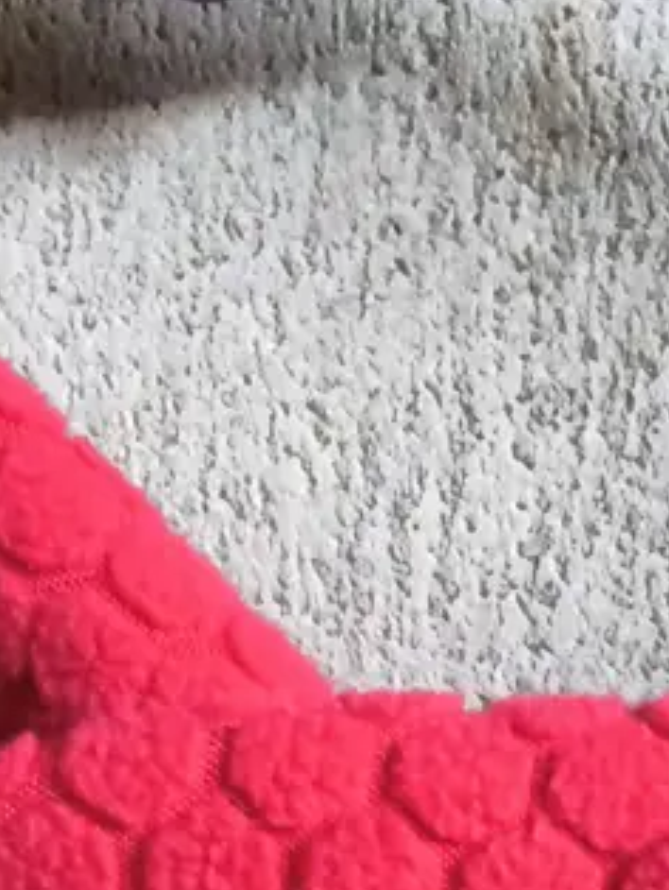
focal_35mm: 88
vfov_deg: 18.8
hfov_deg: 16.7
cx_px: 471
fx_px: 2265
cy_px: 1443
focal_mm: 2.87
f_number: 2
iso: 500
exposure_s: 1/40
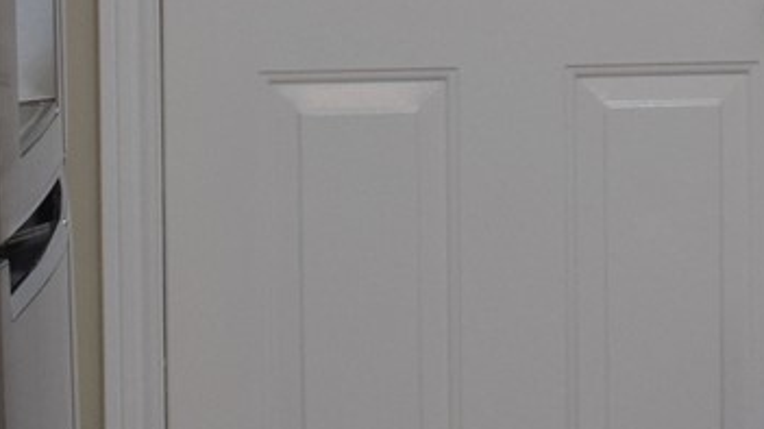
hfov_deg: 9.8
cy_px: -174
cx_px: 1069
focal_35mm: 214
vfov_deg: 5.6
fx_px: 4333
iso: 400
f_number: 4.5
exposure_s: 1/80
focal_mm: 22
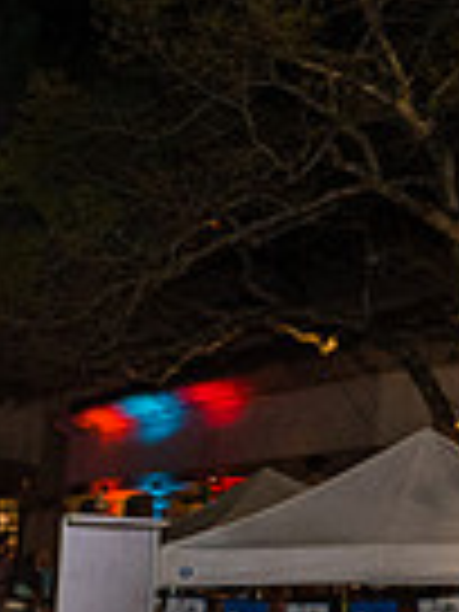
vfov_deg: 18.3
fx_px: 1733
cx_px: -729
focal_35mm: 98
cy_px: 860
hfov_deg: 11.6
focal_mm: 24
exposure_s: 1/160
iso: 4000
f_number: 3.5
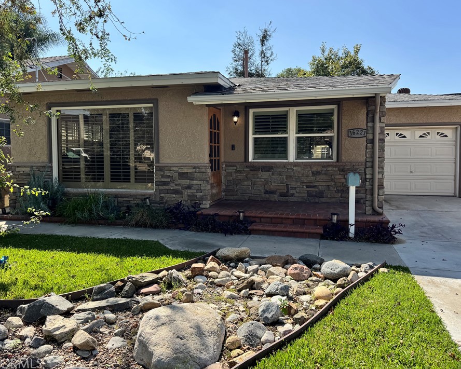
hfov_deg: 64.1
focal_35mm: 27
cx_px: 228
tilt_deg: -1.8
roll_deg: +0.7
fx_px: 369
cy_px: 172
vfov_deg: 53.2
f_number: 1.78
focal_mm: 6.76
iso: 80
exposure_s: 1/2833
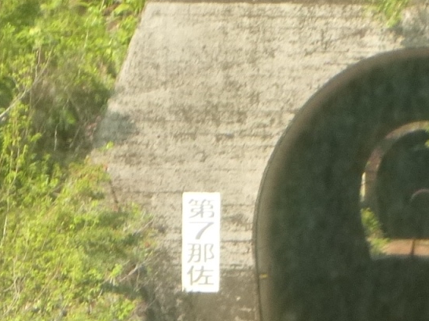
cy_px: 274
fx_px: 5228
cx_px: 349
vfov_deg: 3.5
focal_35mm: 422
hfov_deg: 4.7
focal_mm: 18
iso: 200
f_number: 5.7
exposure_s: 1/125
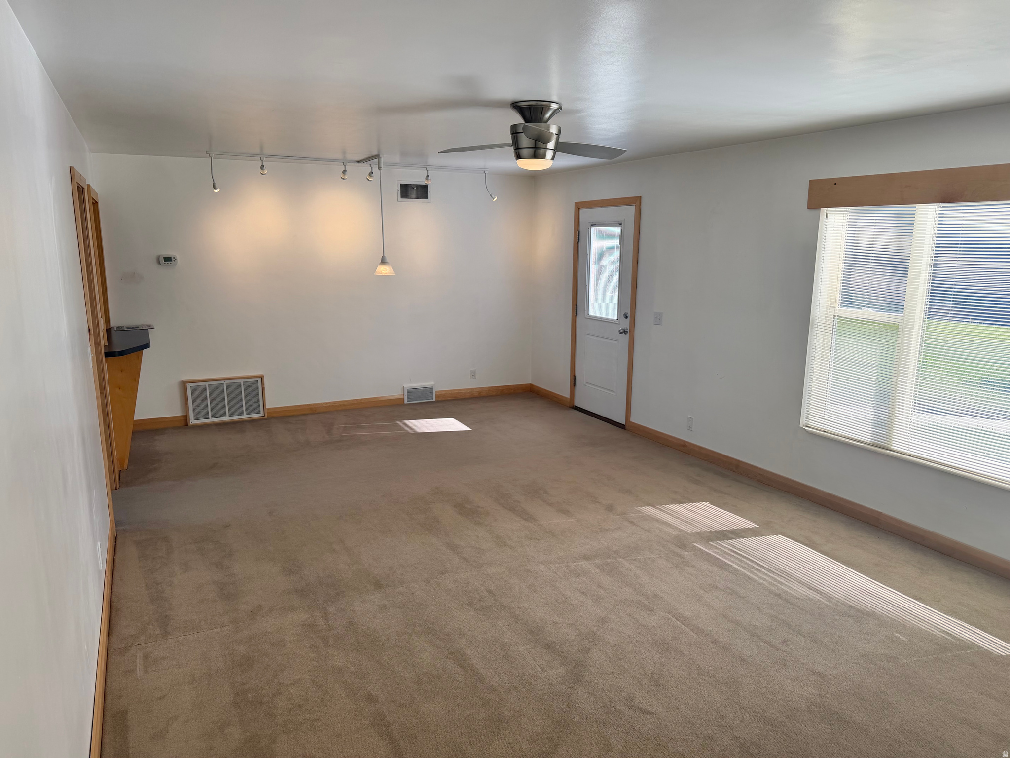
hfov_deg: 71.6
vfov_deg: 56.8
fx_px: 700
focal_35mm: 24
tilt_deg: -10.8
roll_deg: +0.2
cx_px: 505
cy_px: 379
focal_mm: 6.76
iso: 80
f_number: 1.78
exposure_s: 1/665
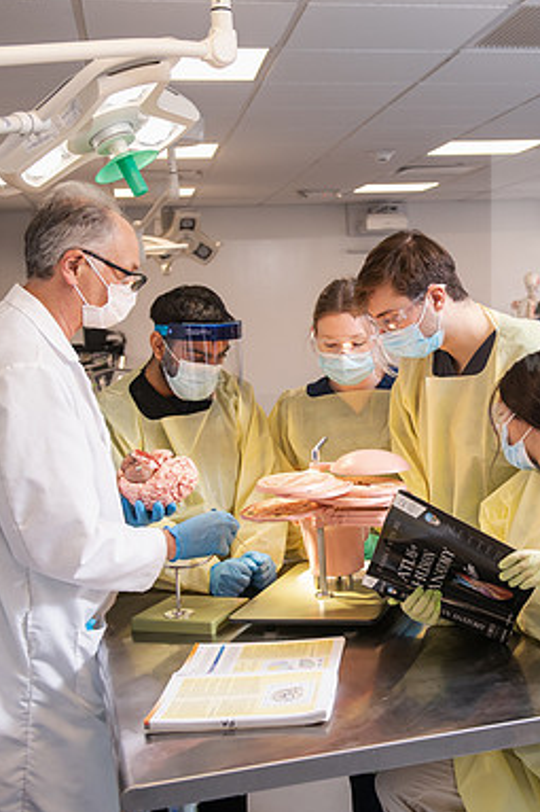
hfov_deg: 25.1
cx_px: 428
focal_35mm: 53
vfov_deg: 37.5
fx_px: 1193
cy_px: 406
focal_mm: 35
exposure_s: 1/160
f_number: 4
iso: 500
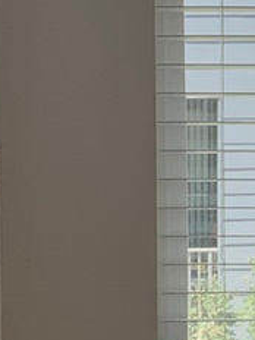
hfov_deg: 7.6
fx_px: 1886
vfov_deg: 10.3
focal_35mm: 192
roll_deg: +0.1
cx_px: 330
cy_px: 128
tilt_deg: -5.6
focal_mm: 3
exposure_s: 1/257
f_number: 1.8
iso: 16
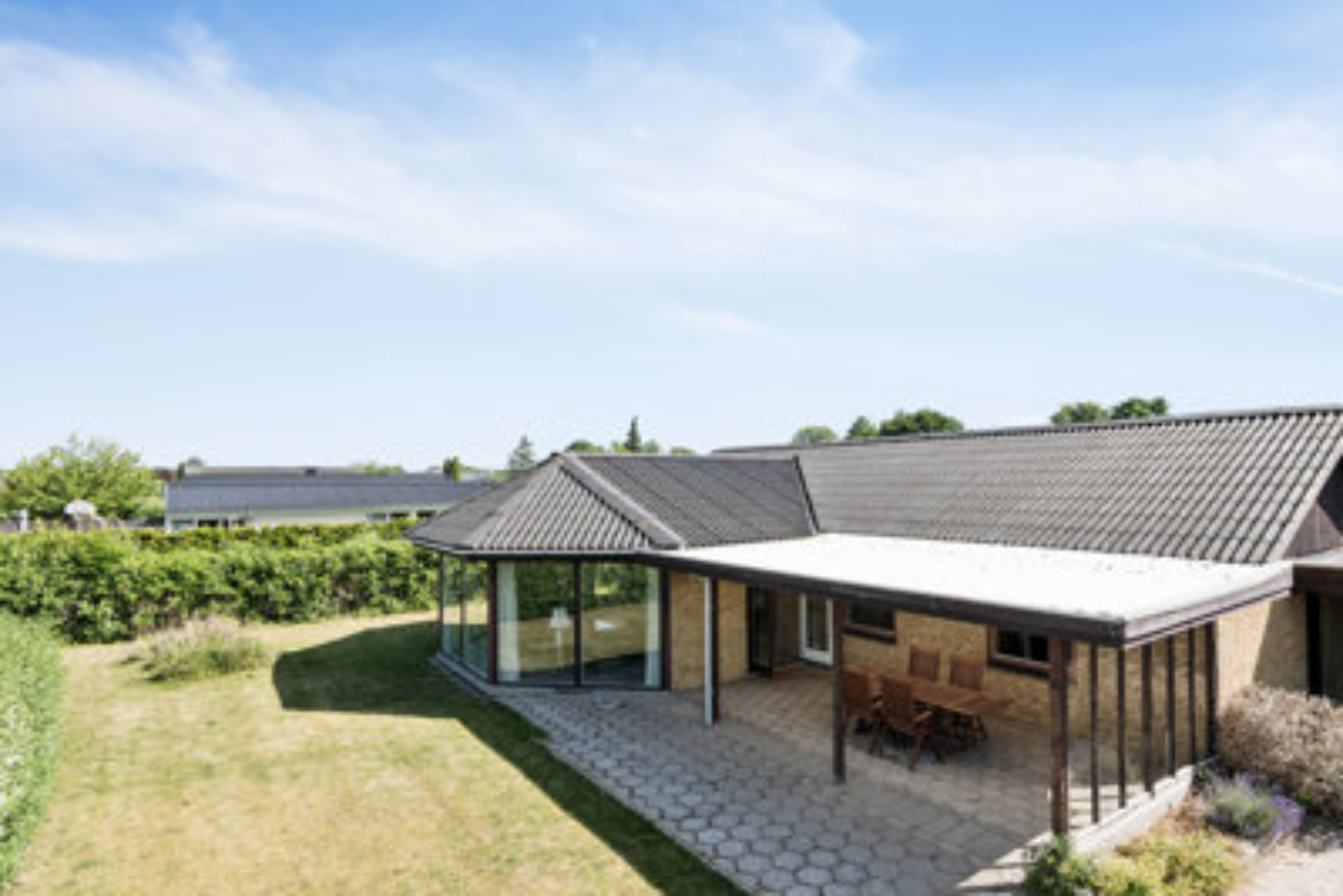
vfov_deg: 67.4
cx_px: 712
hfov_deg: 89.9
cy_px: 470
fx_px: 672
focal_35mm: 18
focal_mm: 15
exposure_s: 1/125
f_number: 13
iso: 180
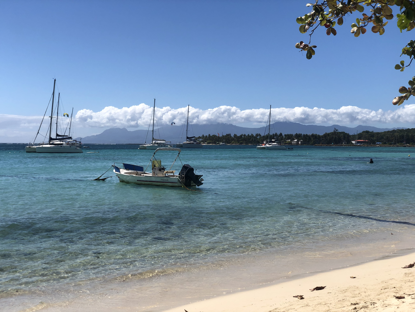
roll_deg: +0.6
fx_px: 623
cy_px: 156
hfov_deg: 36.8
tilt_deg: -1.3
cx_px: 208
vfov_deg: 28.0
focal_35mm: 52
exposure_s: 1/2288
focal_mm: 6
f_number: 2.4
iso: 16
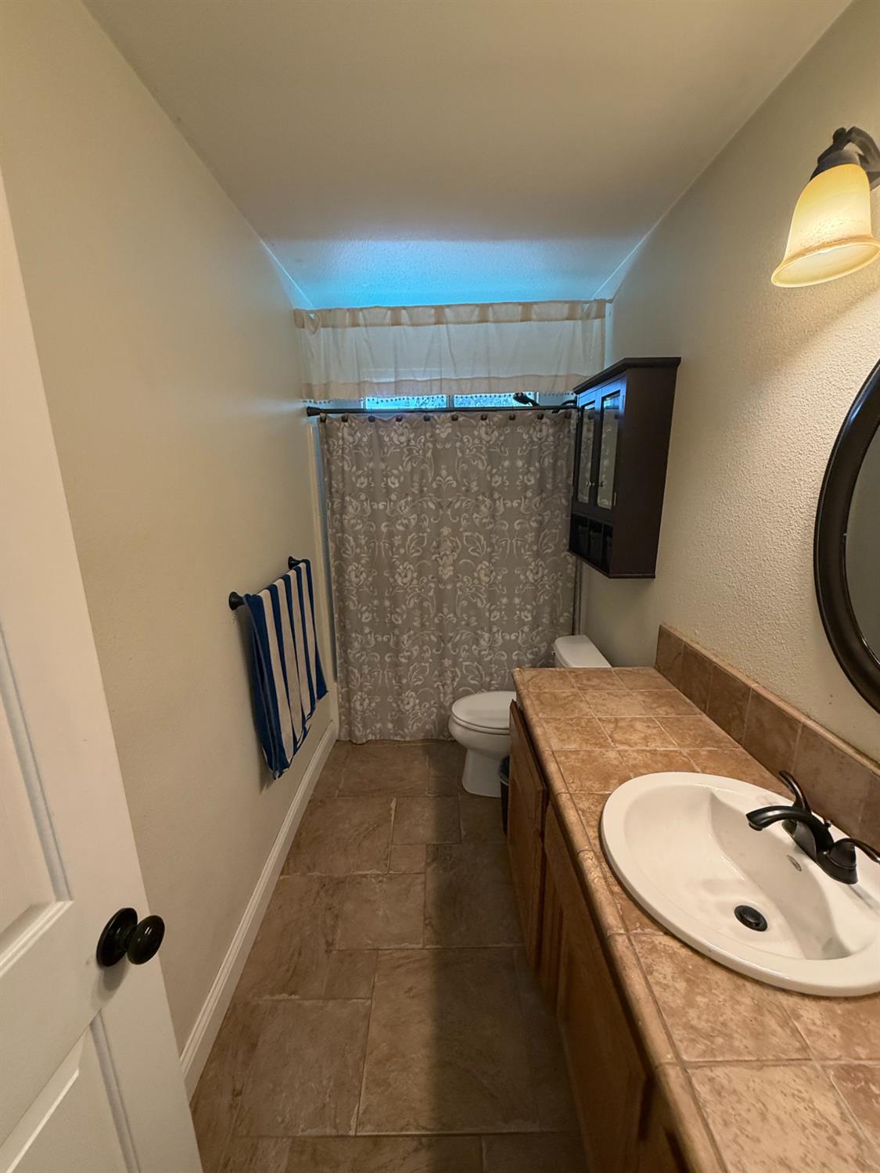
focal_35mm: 14
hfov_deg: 85.7
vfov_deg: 102.1
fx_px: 475
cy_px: 586
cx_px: 440
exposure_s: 1/120
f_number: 2.2
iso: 320
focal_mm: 2.22
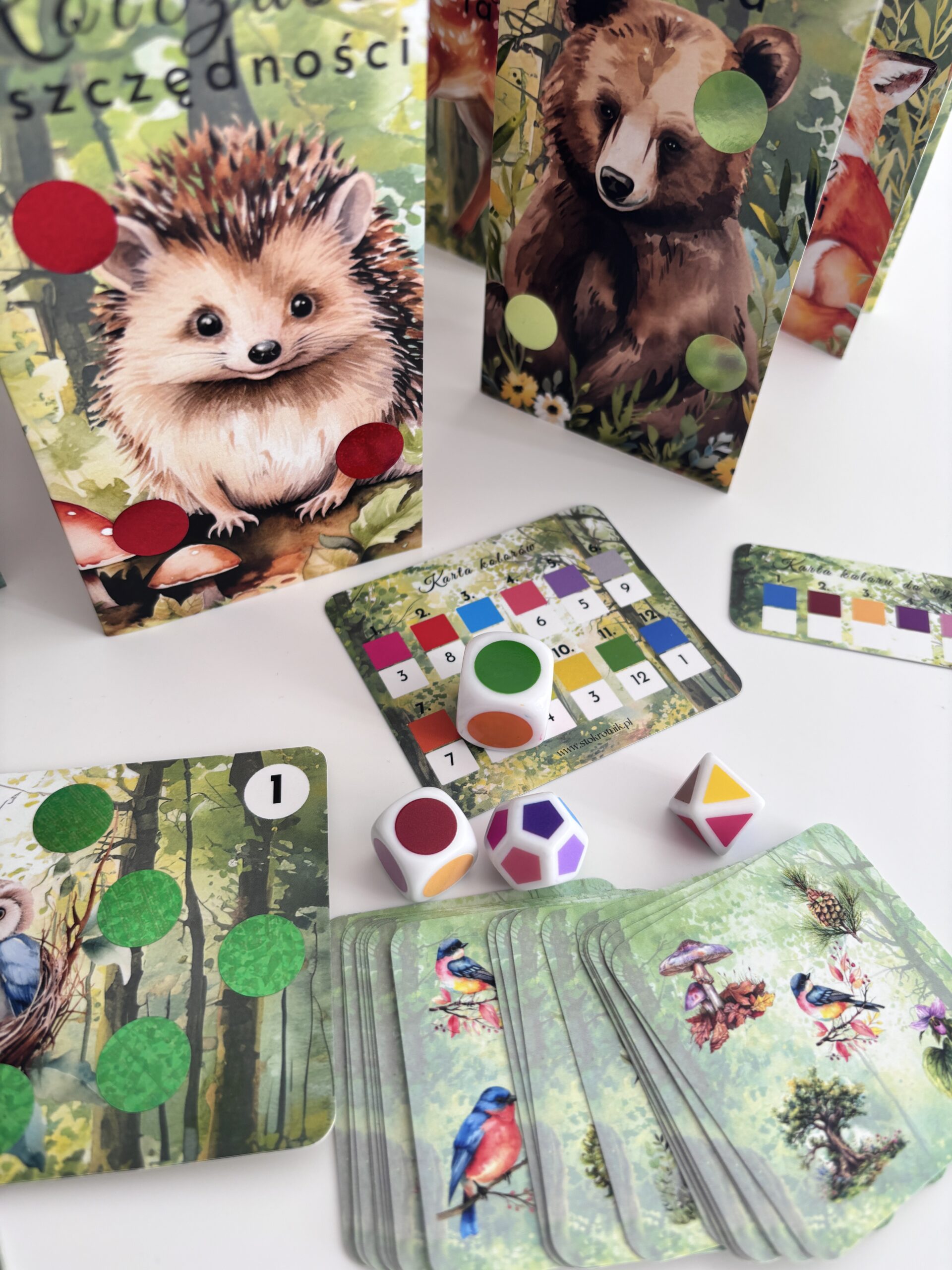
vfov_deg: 67.3
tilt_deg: -51.9
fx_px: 953
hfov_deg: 53.1
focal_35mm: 26
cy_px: 635
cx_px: 476
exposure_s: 1/131
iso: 32
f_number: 1.6
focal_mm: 5.96
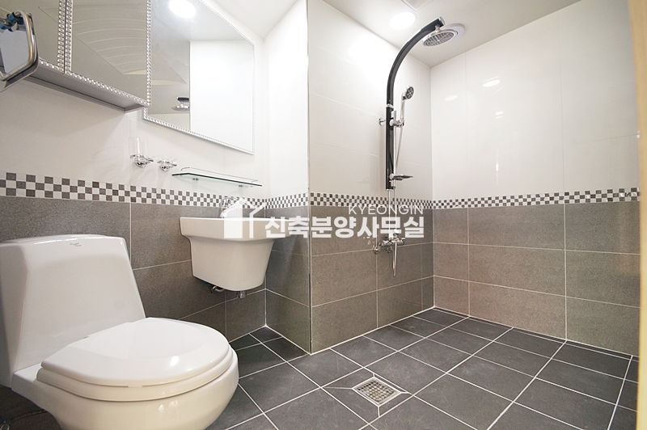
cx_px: 324
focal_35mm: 15
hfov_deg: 100.4
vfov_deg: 77.2
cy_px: 215
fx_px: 269
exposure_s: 1/13
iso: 800
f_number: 9
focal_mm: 10
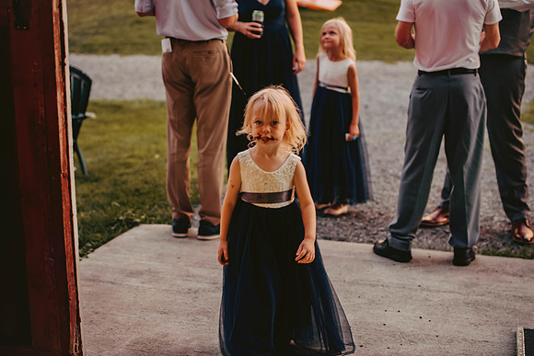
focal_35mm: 70
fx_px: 1039
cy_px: 178
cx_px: 267
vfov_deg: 19.5
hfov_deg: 28.8
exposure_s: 1/100
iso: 640
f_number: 2.8
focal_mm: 70
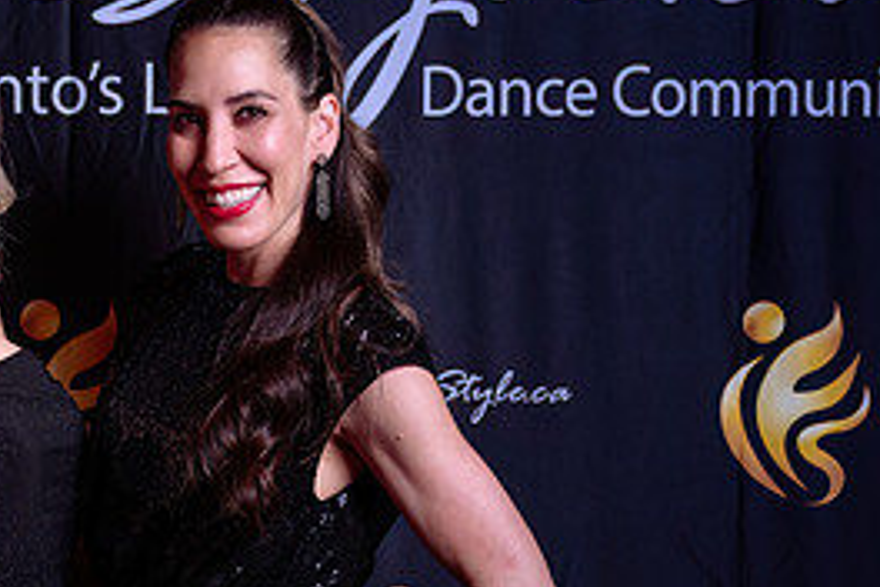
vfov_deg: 12.7
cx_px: 134
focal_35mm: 107
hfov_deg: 18.9
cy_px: 462
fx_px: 2615
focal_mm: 47
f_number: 4
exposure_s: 1/160
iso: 125
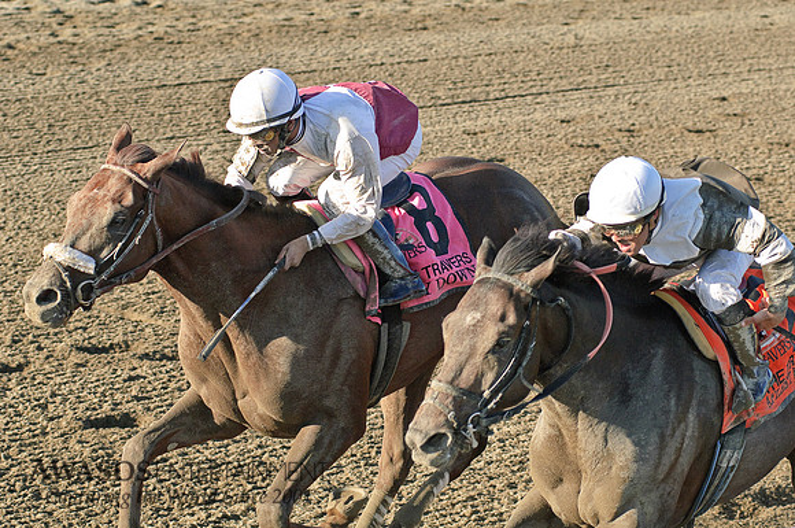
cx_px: 398
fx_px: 2646
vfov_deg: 11.4
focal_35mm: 120
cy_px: 264
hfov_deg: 17.1
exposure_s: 1/1500
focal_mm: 80
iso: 640
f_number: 5.6
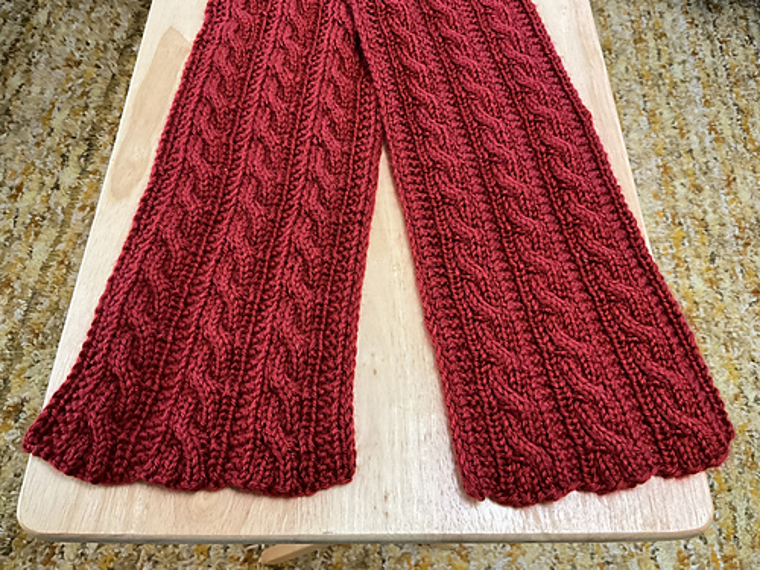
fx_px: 637
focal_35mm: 29
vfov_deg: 48.2
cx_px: 380
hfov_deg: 61.7
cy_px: 285
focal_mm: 3
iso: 250
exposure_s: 1/60
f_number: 1.8
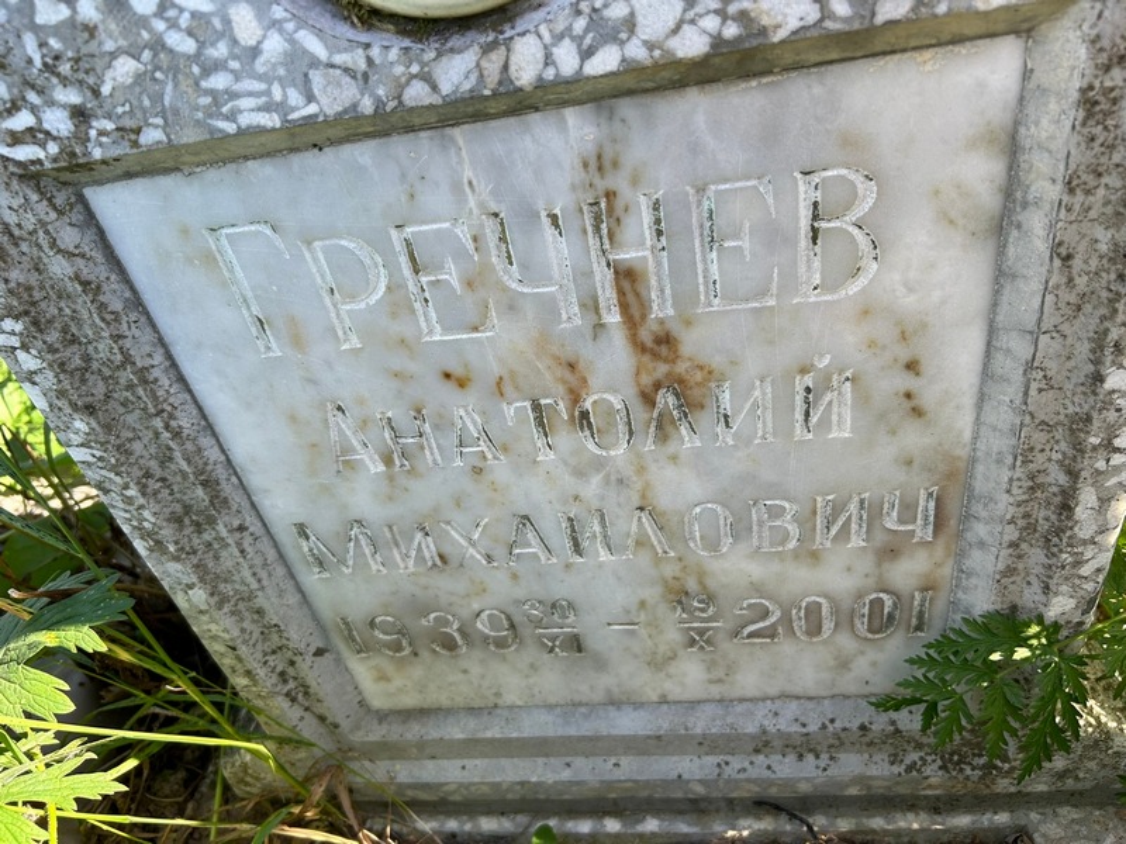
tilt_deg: -40.3
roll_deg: +7.6
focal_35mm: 26
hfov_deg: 67.3
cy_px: 422
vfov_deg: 53.1
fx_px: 846
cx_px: 563
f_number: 1.5
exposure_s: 1/478
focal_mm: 5.7
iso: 50
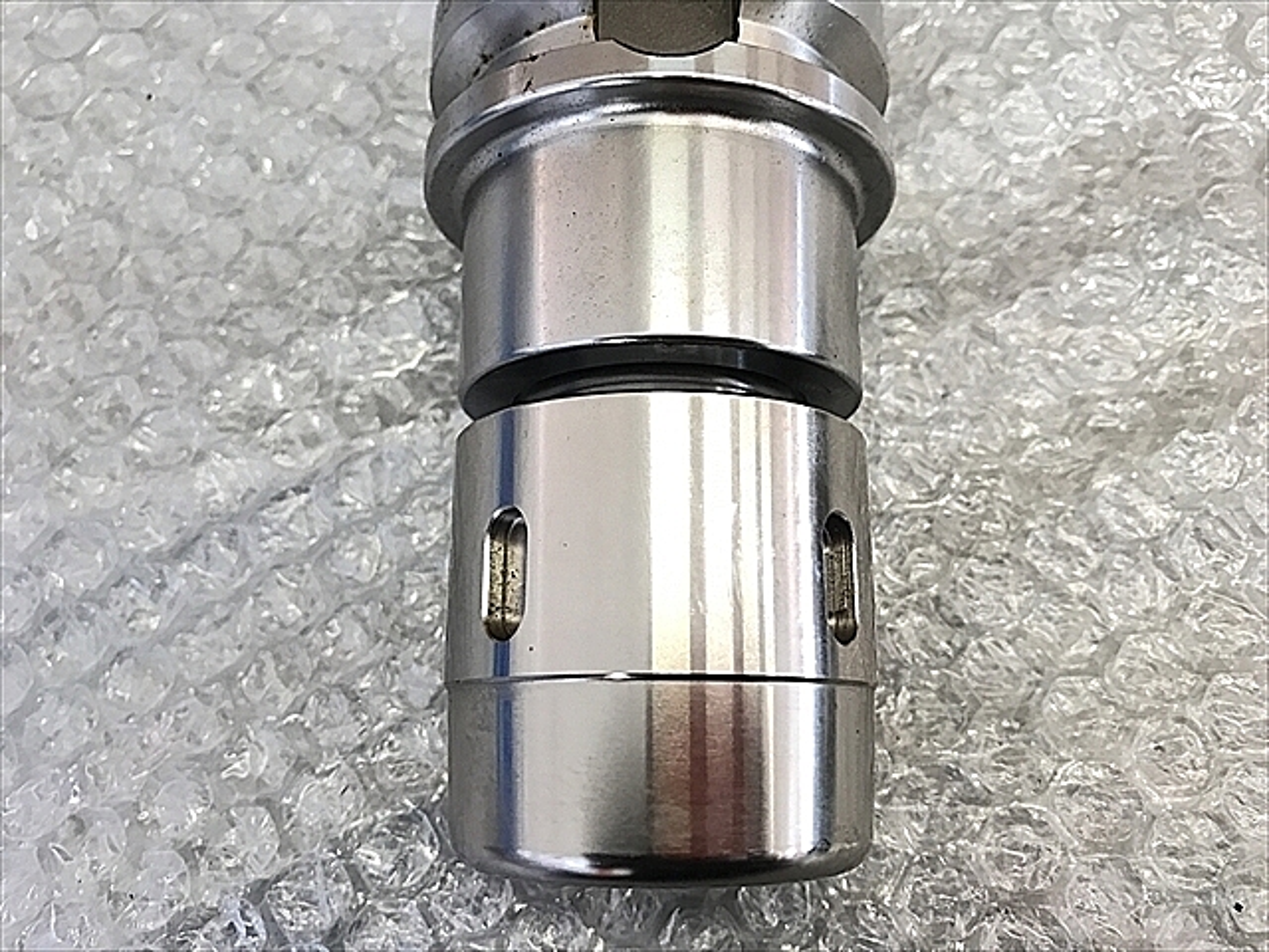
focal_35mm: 28
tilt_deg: -73.2
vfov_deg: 49.7
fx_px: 1026
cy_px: 476
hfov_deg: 63.4
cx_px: 634
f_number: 1.8
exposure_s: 1/30
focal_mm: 3.99
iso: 40
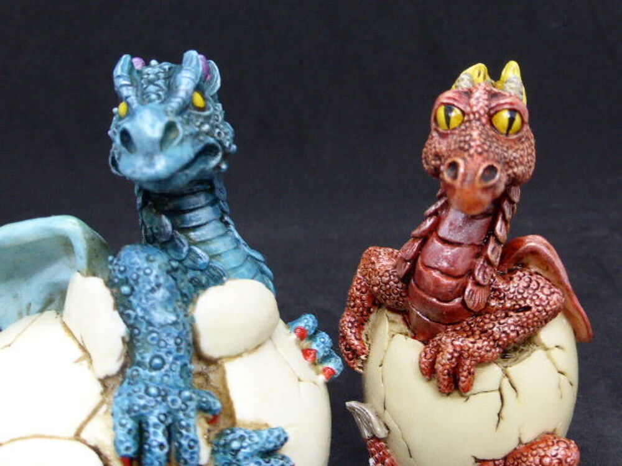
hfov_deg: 43.9
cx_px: 311
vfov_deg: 33.6
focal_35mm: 43
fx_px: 773
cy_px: 233
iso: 400
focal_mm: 7.4
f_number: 3.9
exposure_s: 1/25
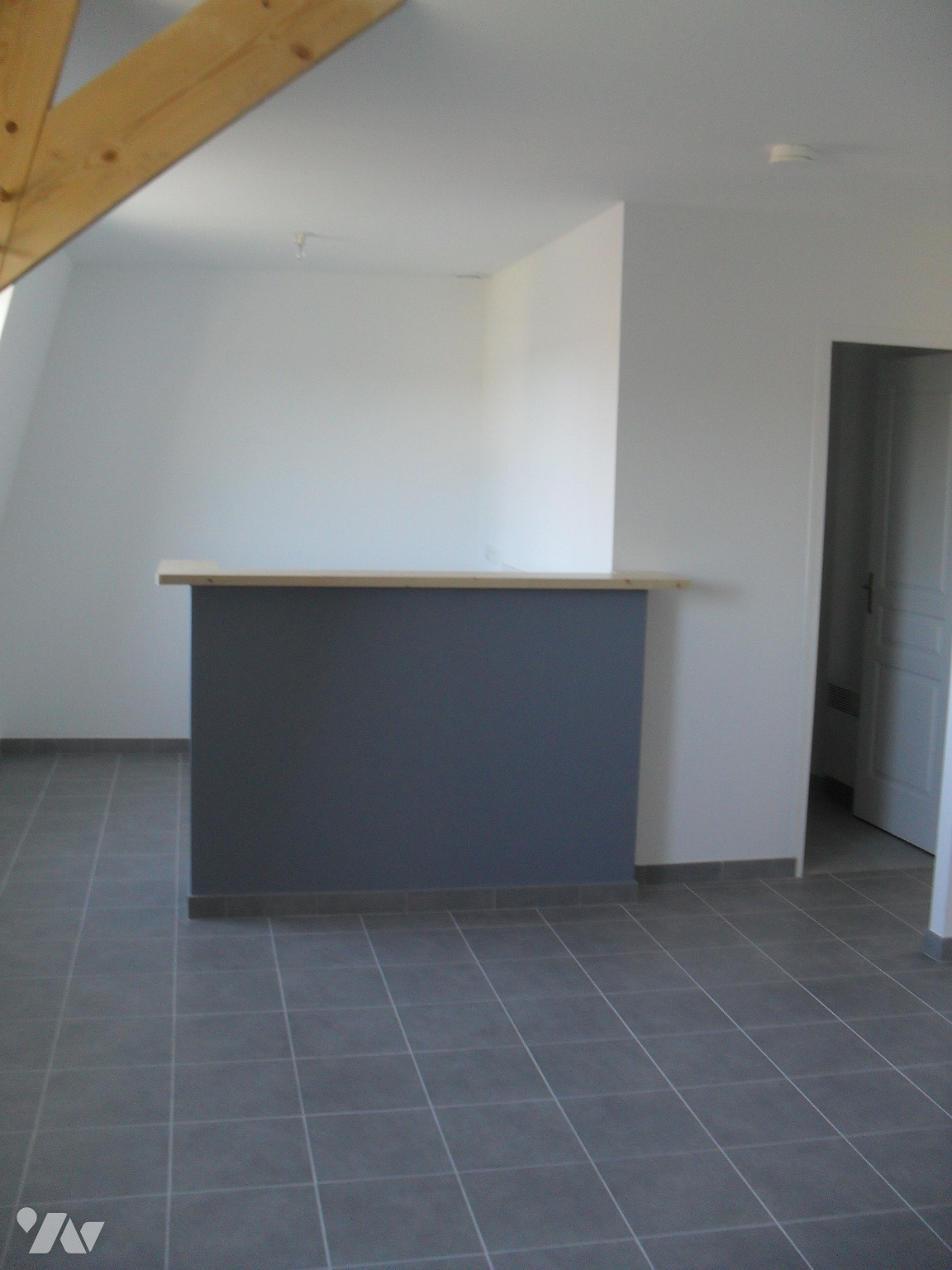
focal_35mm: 35
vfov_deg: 52.6
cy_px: 635
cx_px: 476
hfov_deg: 40.7
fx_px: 1283
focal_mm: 6.3
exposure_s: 1/30
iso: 200
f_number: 3.2
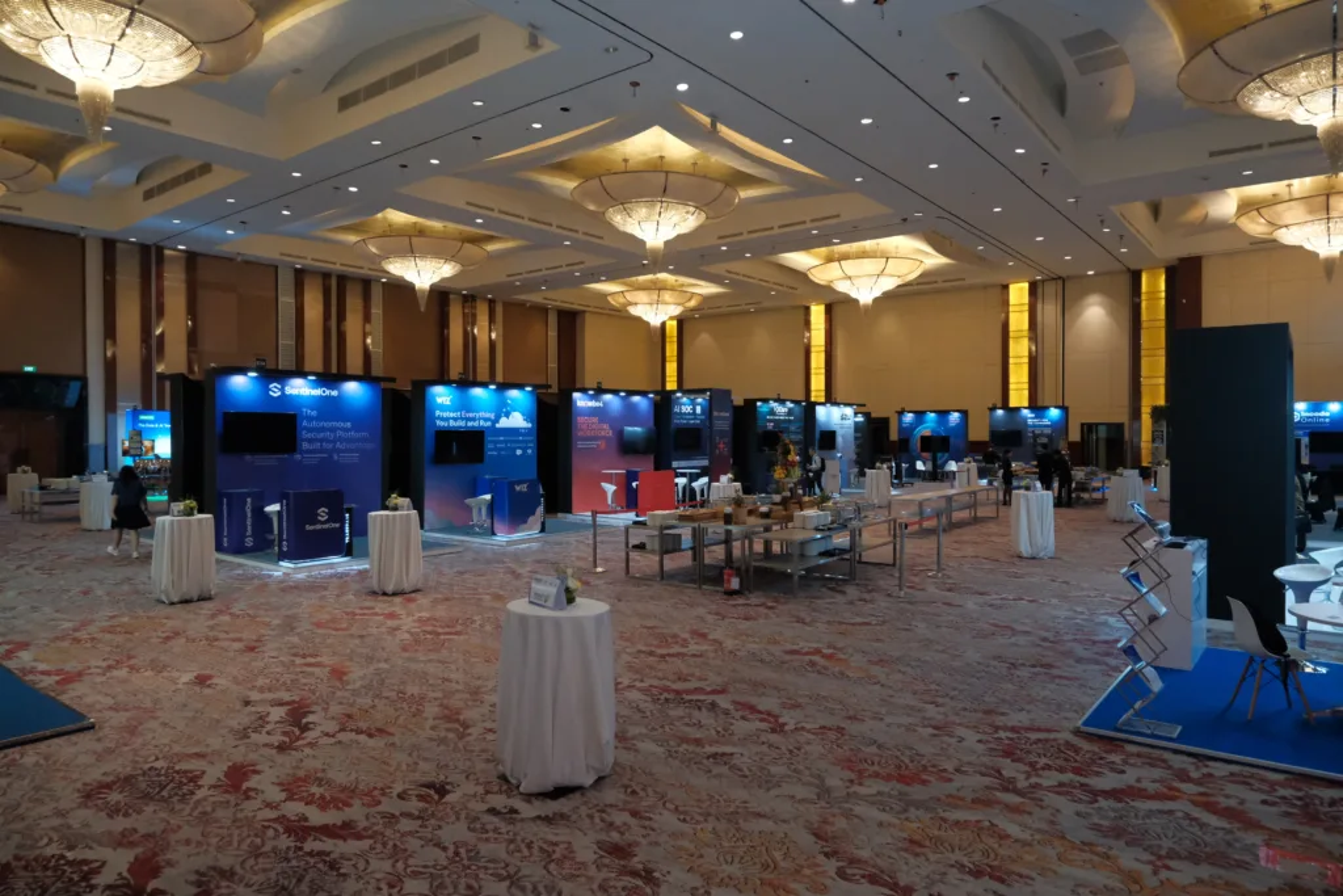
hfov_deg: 76.1
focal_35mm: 23
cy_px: 448
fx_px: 858
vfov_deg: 55.1
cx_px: 672
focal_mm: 15
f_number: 3.5
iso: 3200
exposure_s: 1/180
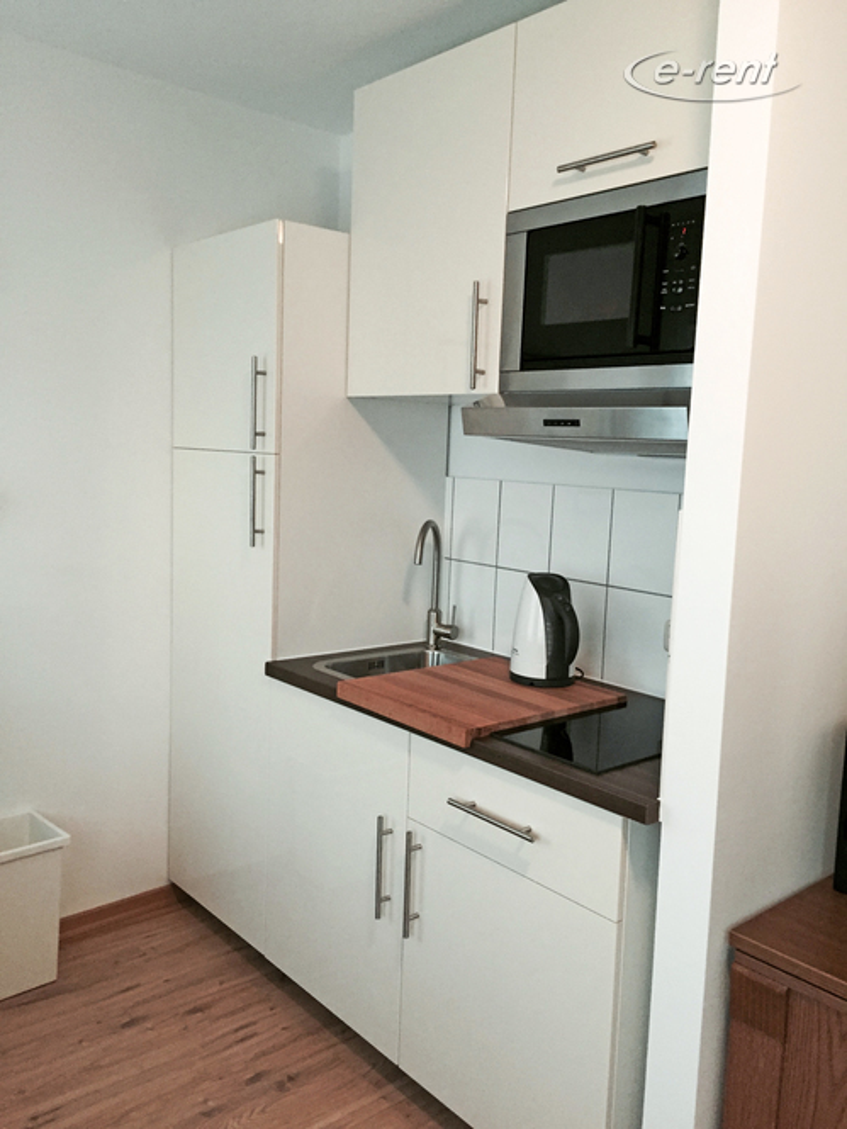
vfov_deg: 61.7
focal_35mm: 29
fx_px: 946
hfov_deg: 48.2
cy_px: 564
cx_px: 424
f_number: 2.2
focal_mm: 4.15
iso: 200
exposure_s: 1/33
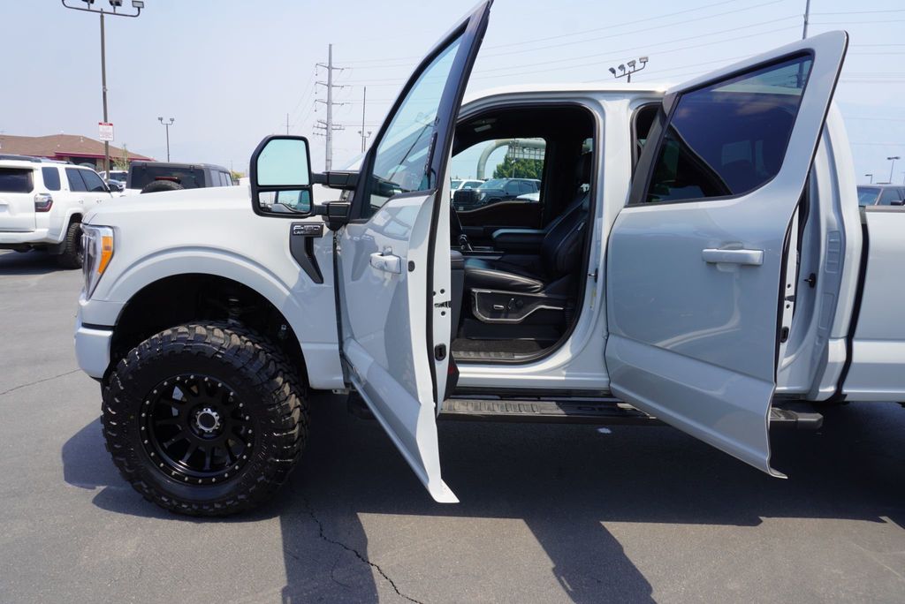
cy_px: 302
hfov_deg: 73.7
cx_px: 452
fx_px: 604
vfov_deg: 53.2
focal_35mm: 24
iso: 100
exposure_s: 1/125
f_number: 9
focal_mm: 16
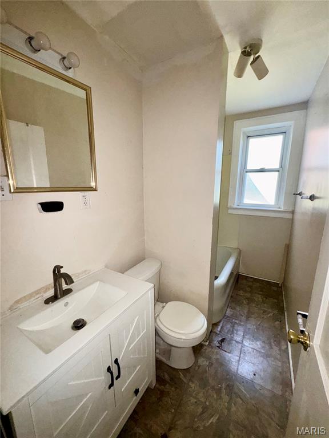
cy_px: 219
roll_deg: -0.1
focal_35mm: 14
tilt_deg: -11.5
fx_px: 177
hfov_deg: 85.7
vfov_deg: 102.1
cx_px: 164
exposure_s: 1/60
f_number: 2.2
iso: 125
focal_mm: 2.22
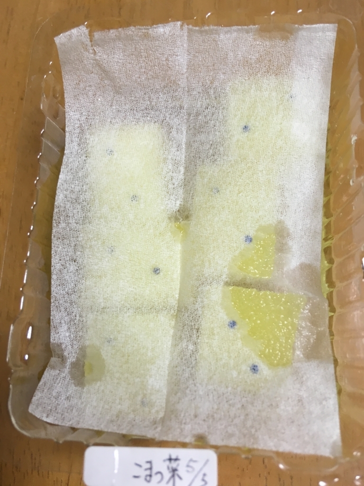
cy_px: 243
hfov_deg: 48.2
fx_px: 407
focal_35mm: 29
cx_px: 182
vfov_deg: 61.7
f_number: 2.2
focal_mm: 4.15
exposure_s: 1/30
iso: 80
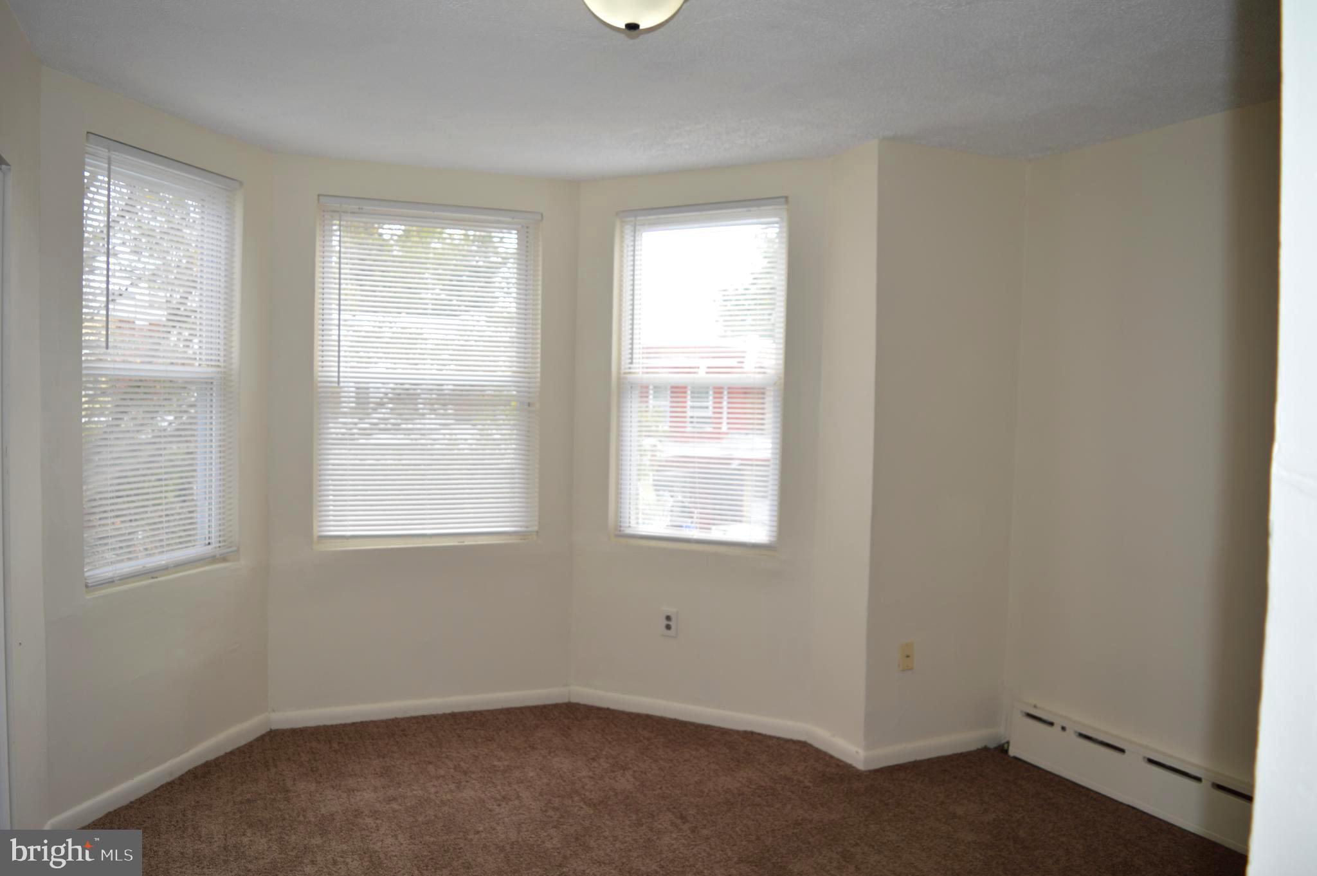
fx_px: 987
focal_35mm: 27
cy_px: 438
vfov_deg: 47.8
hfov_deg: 67.4
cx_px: 658
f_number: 3.5
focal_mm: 18
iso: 100
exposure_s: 1/100
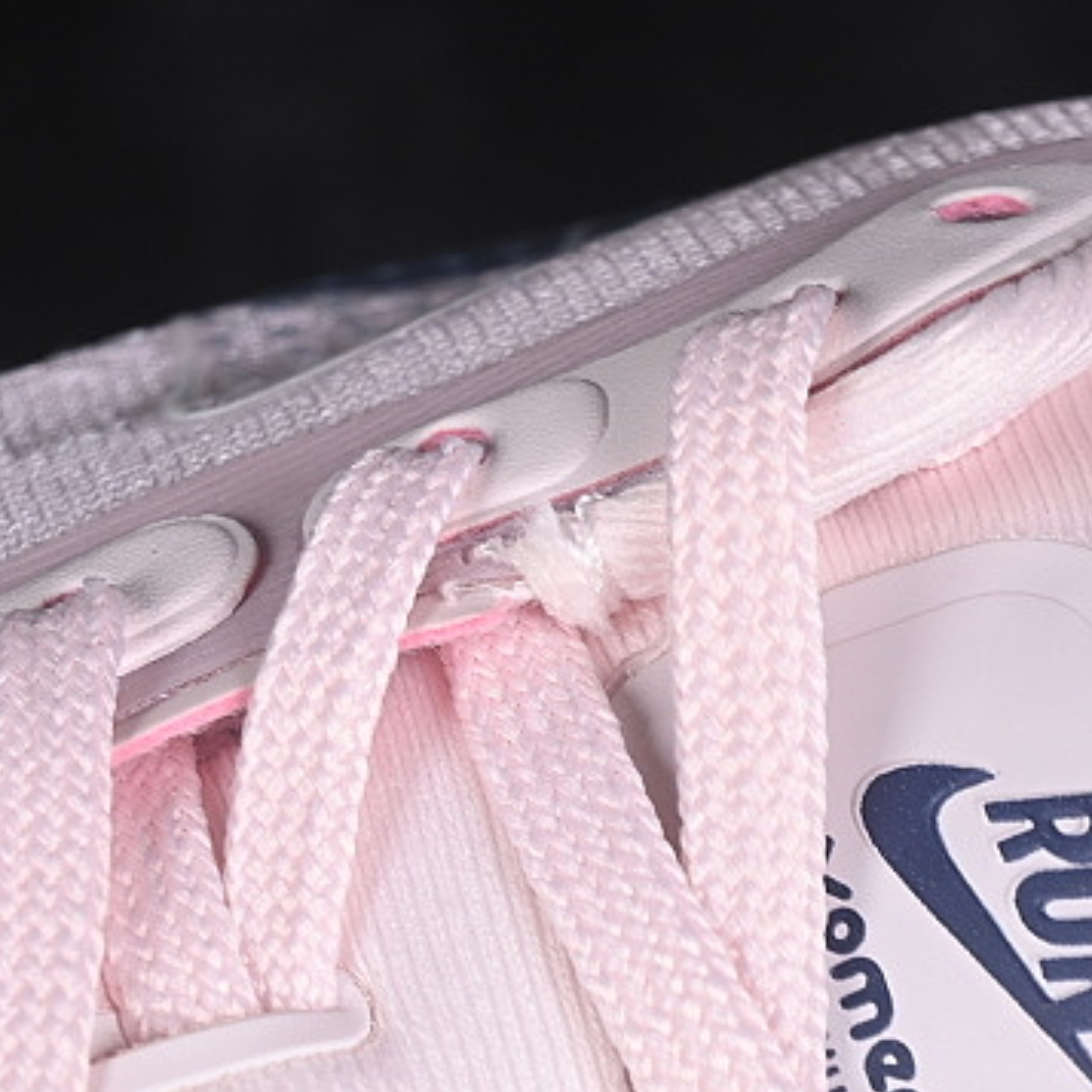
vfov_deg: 9.0
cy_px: 1058
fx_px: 6888
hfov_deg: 9.0
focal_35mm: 193
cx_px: 841
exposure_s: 1/60
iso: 160
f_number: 7.1
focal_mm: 50
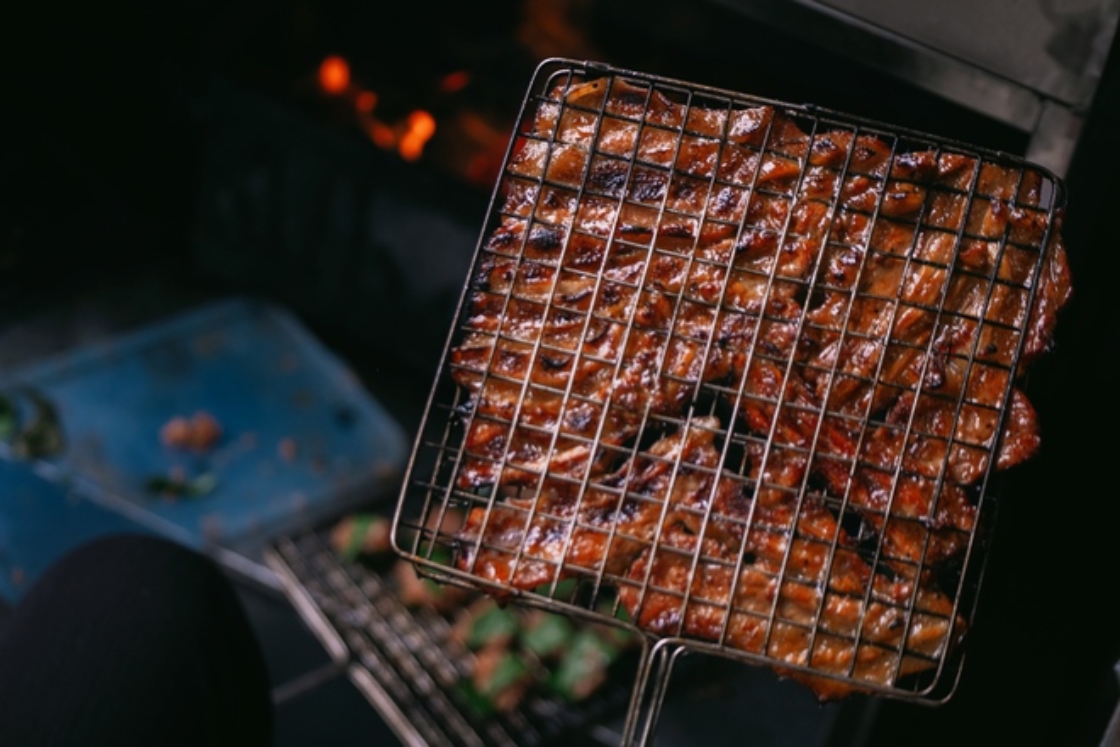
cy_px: 374
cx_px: 560
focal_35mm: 95
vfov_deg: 14.4
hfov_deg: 21.5
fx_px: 2955
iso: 250
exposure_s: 1/500
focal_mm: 63.4
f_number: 2.8
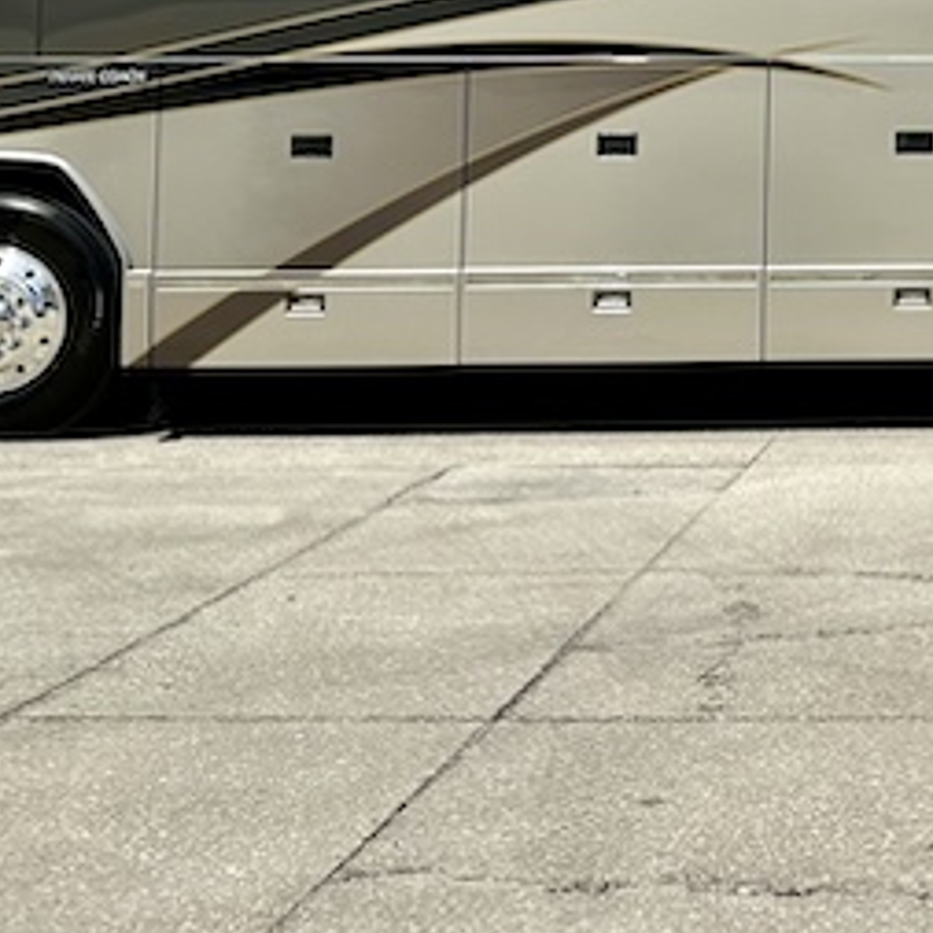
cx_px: 1195
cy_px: -166
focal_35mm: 84
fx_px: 2561
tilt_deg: +4.7
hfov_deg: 19.2
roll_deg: -0.1
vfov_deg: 19.5
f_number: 1.78
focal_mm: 6.86
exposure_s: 1/10753
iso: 80
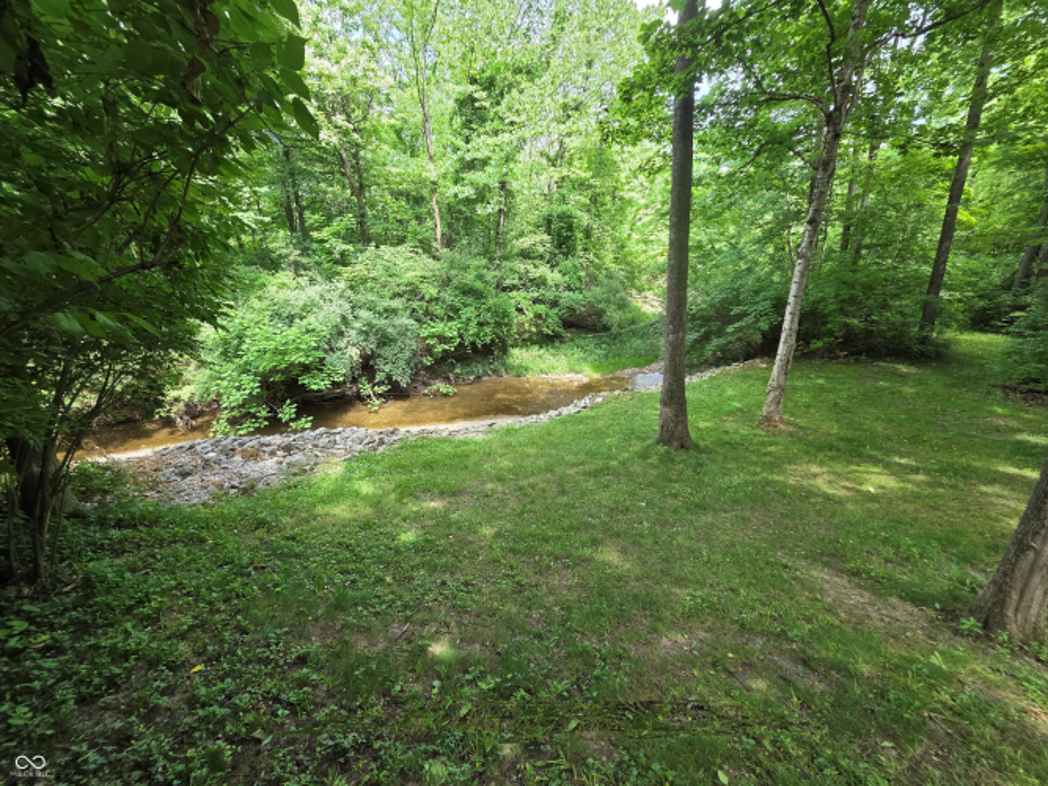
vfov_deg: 89.9
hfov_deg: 106.2
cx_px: 524
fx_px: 394
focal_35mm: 13
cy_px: 393
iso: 50
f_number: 2.2
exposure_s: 1/127
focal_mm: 2.2
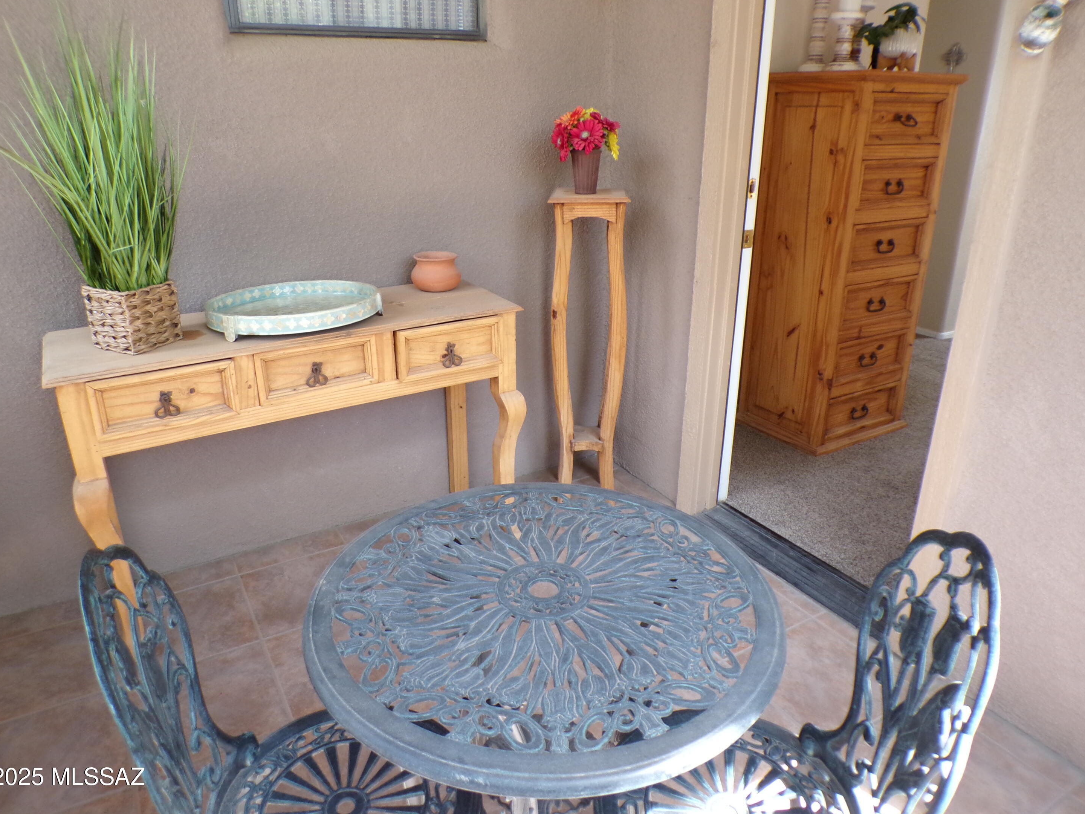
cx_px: 537
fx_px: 784
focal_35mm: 25
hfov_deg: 69.4
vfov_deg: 54.9
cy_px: 392
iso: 200
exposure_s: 1/25
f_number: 3
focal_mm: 4.3
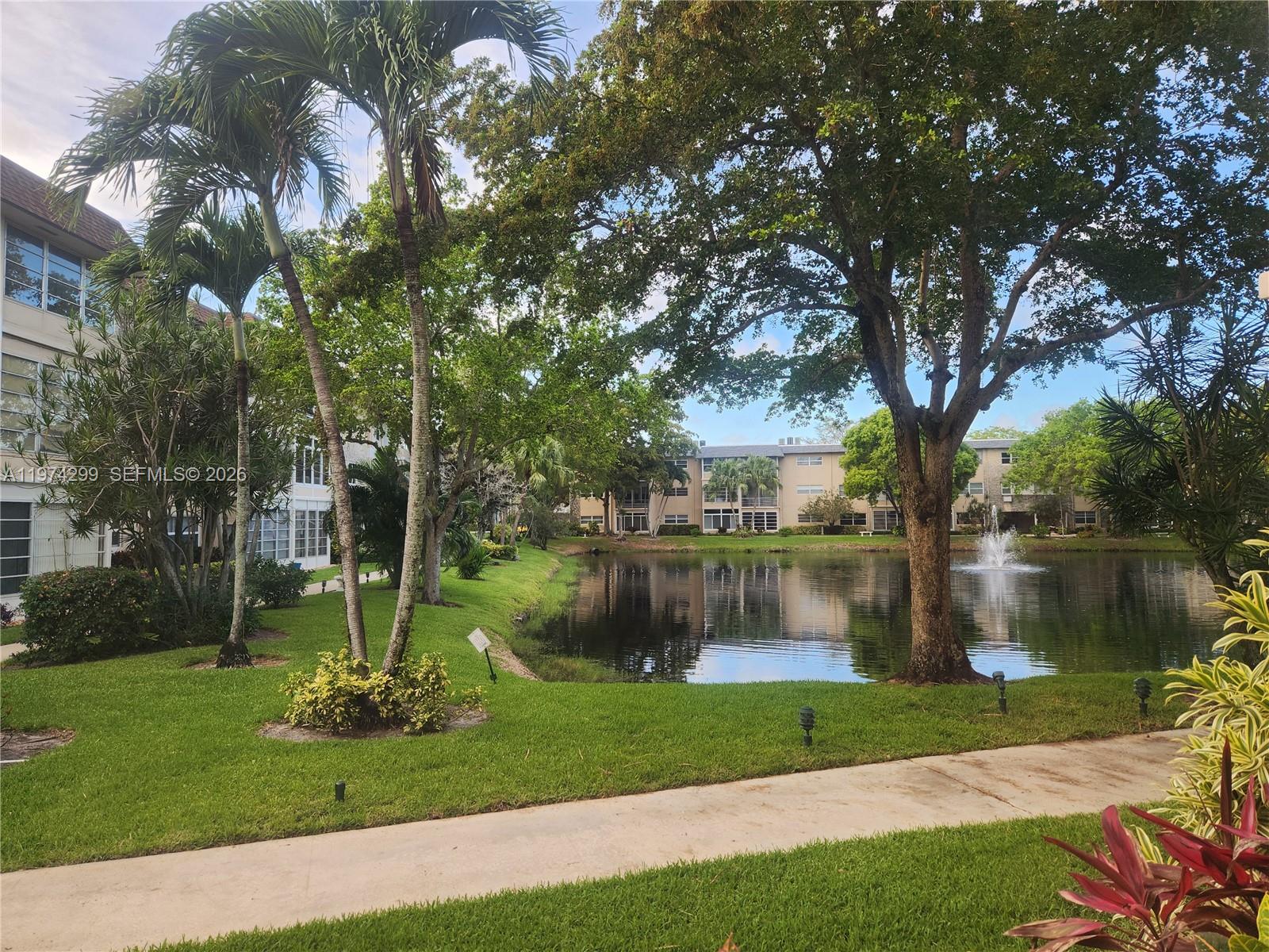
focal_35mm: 23
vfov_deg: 58.9
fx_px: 843
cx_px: 634
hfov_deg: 73.9
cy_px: 476
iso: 40
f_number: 1.8
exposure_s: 1/180
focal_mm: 5.4
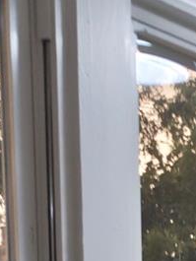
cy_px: 614
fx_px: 1049
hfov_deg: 9.4
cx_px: 479
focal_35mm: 139
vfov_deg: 11.7
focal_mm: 5.56
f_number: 1.88
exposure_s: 1/50
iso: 669
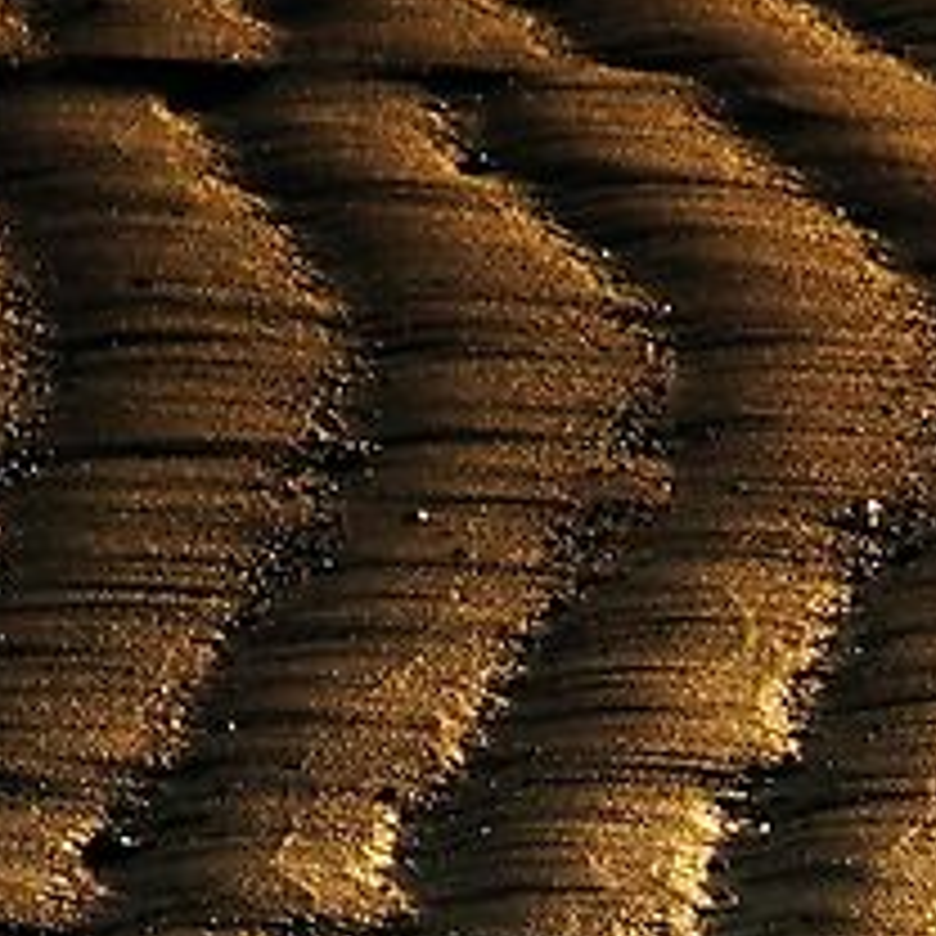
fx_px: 35976
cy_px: 1066
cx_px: 4846
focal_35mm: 1176
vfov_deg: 1.5
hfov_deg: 1.5
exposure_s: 1/800
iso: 200
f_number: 16
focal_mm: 120
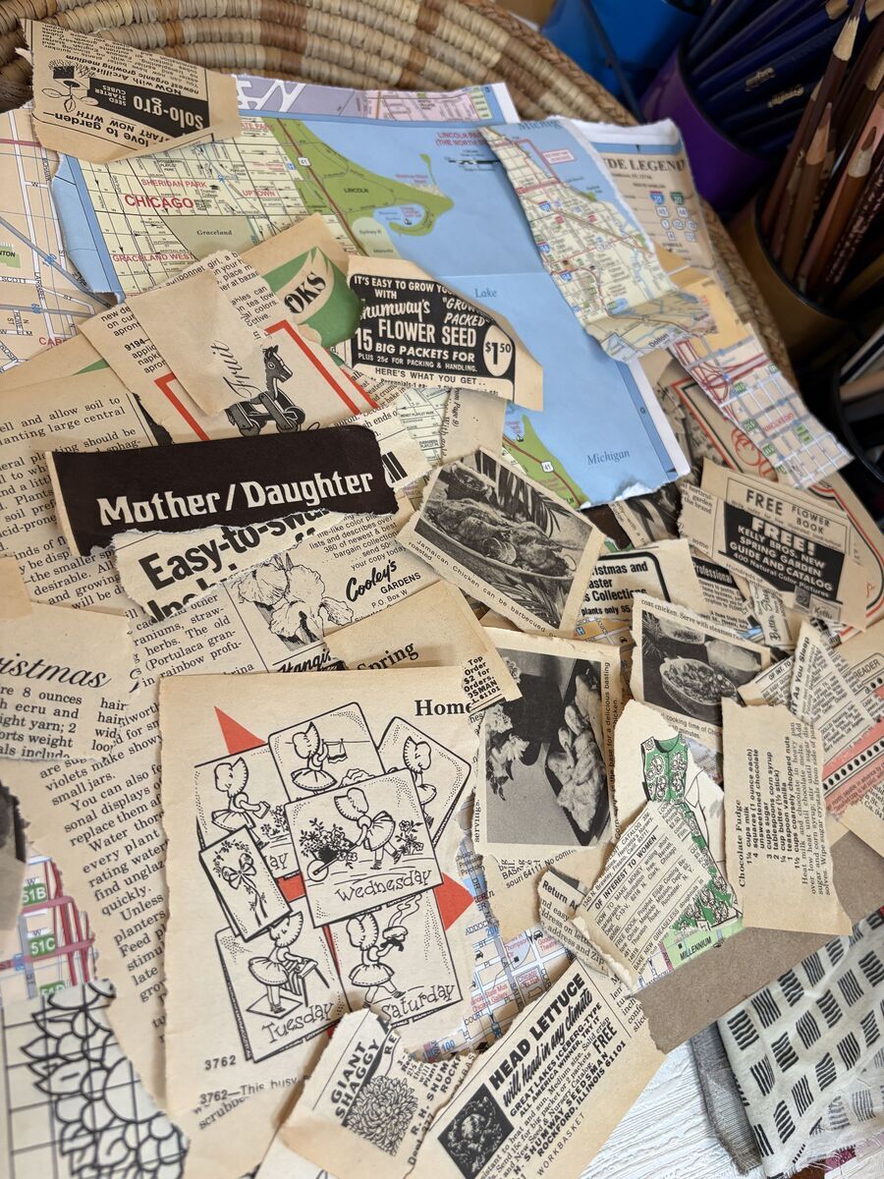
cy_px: 590
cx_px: 442
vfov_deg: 67.3
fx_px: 885
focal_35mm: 26
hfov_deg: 53.1
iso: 125
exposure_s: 1/120
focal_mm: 5.96
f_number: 1.6
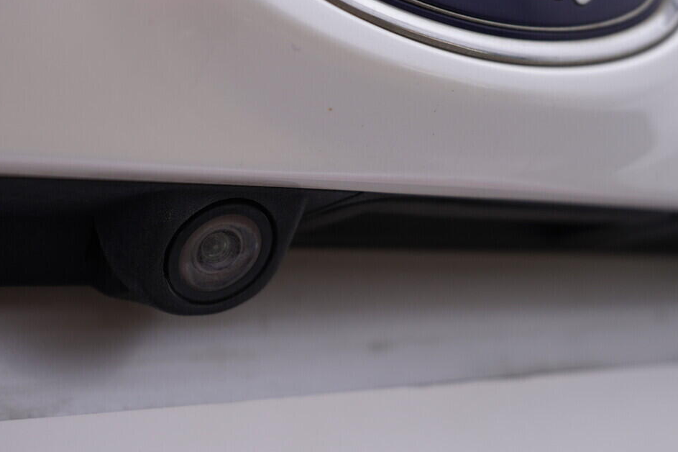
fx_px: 1035
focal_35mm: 55
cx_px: 224
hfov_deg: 35.9
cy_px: 216
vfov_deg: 24.6
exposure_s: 1/60
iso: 125
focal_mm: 24
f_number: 4
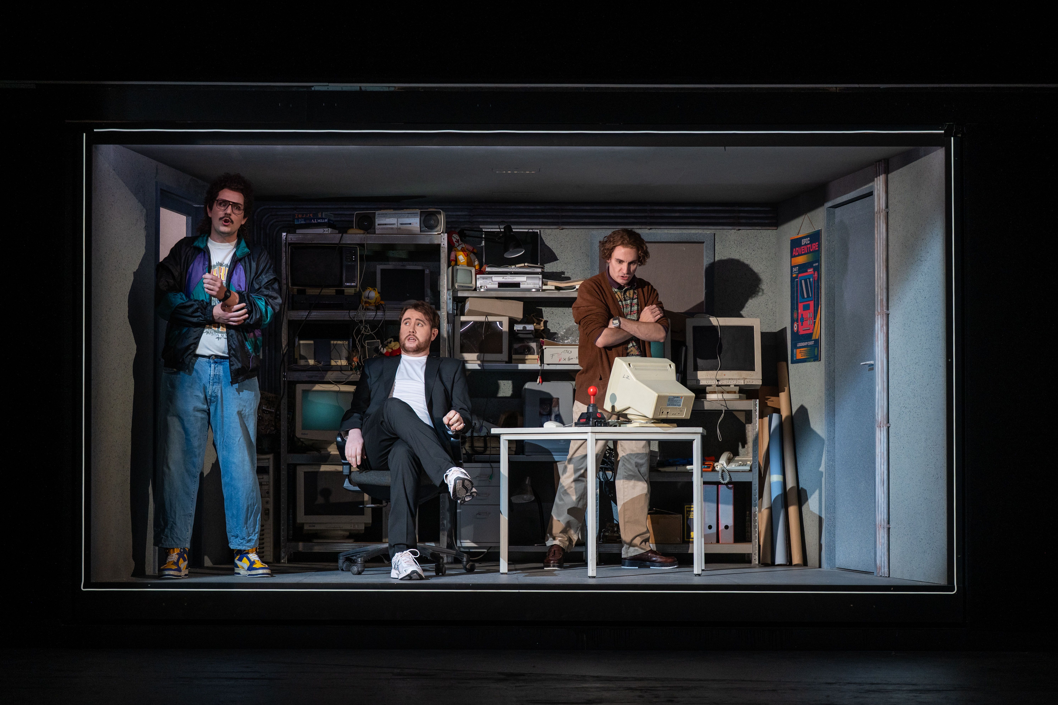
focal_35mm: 71
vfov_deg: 19.2
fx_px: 2086
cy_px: 351
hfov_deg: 28.5
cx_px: 534
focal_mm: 70
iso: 1000
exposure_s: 1/400
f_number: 3.2
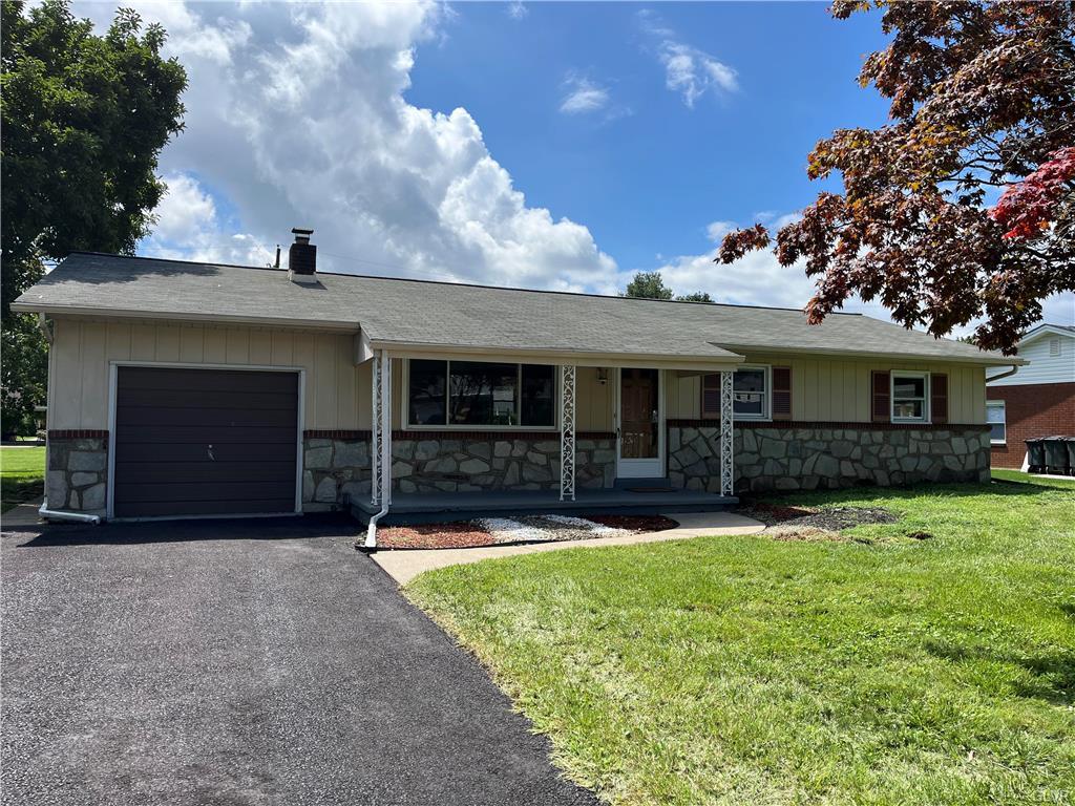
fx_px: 807
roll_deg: -0.6
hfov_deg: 67.3
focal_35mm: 26
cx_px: 538
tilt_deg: +1.6
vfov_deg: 53.1
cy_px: 403
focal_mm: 5.1
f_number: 1.6
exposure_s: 1/4016
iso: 50
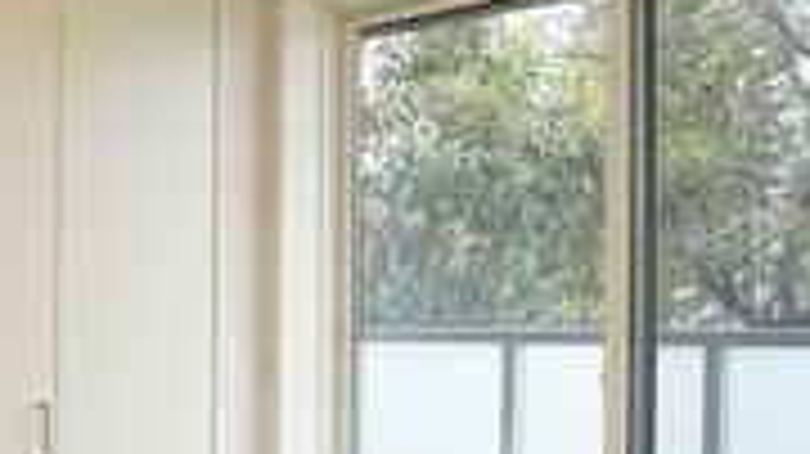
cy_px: 330
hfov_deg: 29.9
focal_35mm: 70
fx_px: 1503
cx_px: 248
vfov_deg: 17.1
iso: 2500
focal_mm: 16
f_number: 7.1
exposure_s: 1/250
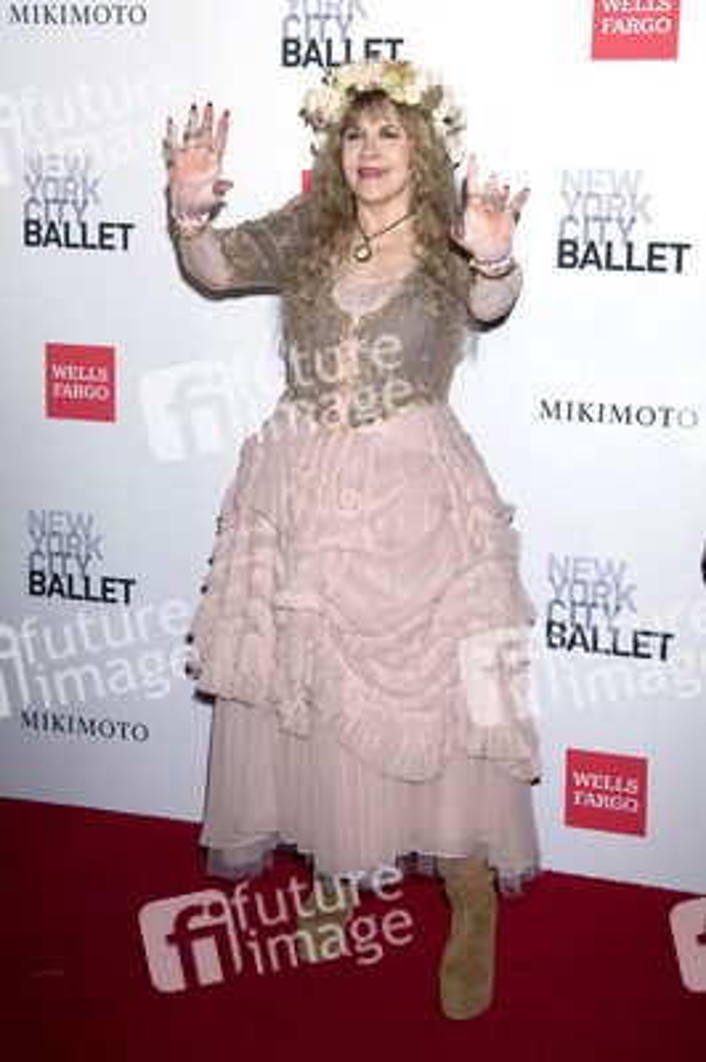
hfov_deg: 28.0
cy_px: 531
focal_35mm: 48
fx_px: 1414
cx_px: 353
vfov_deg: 41.1
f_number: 6.3
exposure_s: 1/160
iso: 640
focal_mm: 48
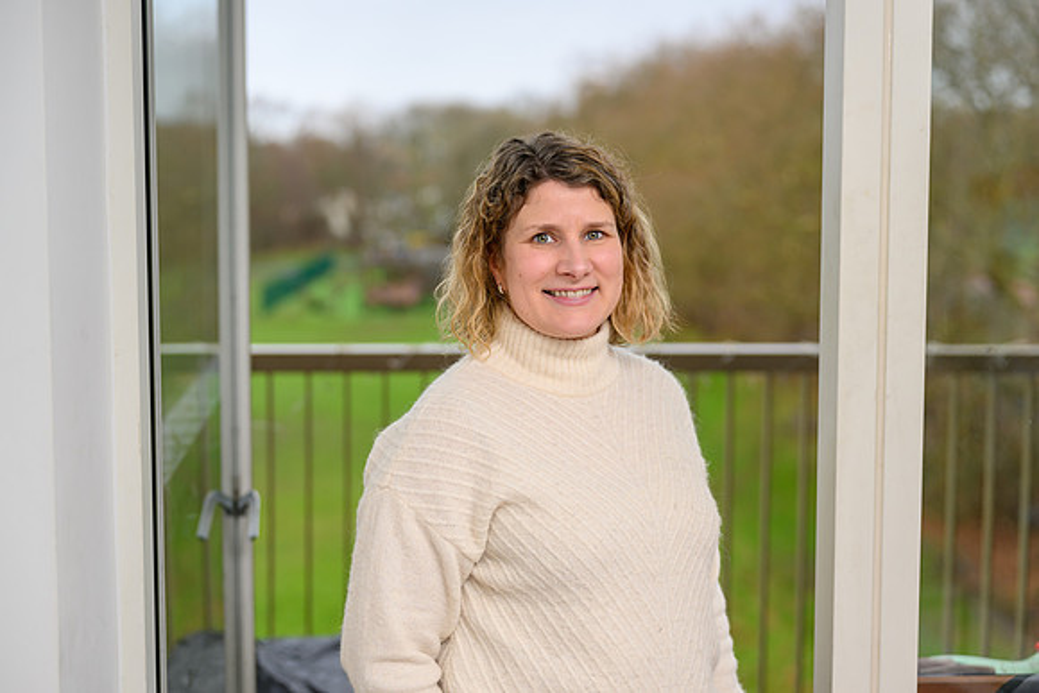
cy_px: 346
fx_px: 1674
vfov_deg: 23.4
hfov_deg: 34.5
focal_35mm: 58
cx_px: 520
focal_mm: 58
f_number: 2.4
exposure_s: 1/200
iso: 400
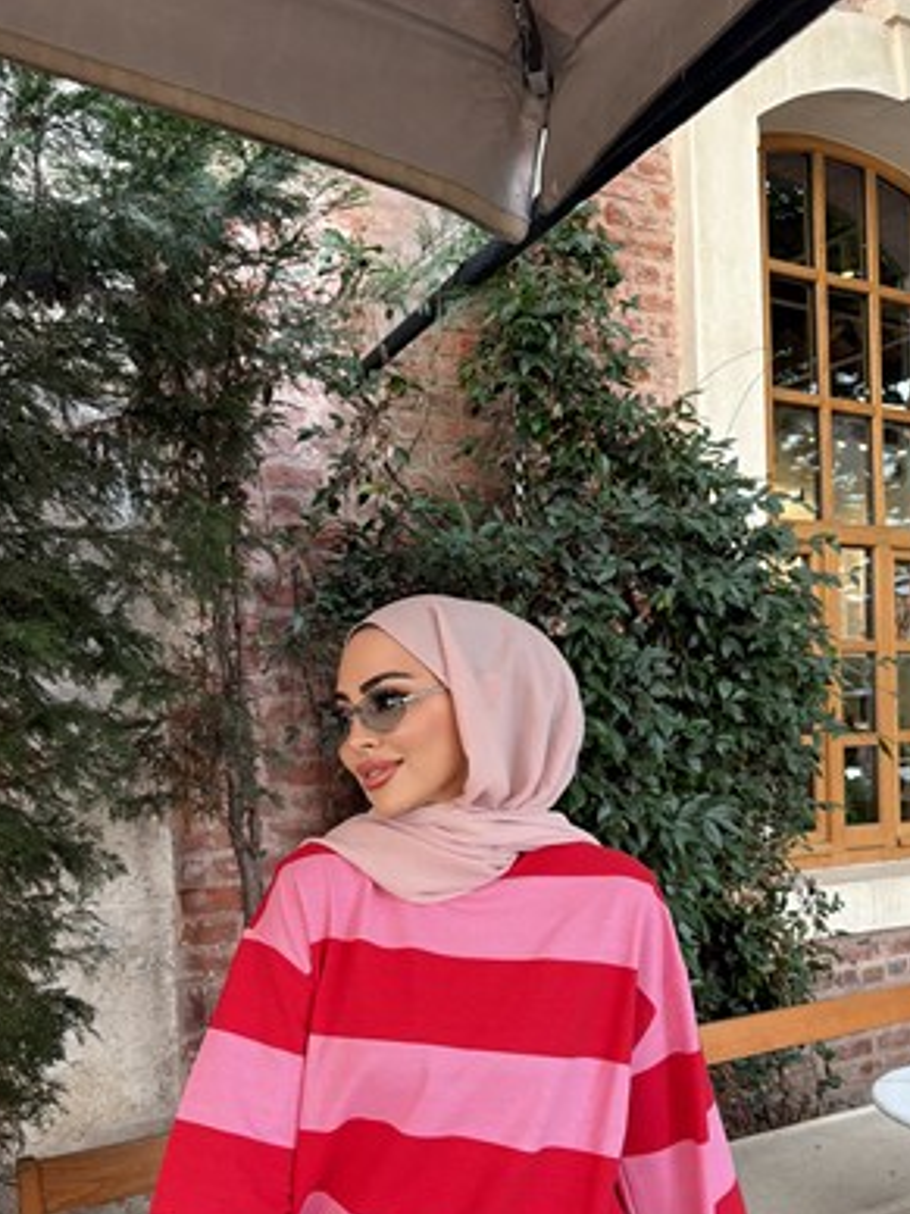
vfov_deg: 54.6
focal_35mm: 33
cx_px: 425
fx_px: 1157
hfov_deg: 42.9
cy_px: 778
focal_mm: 6.76
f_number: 1.78
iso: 320
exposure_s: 1/121
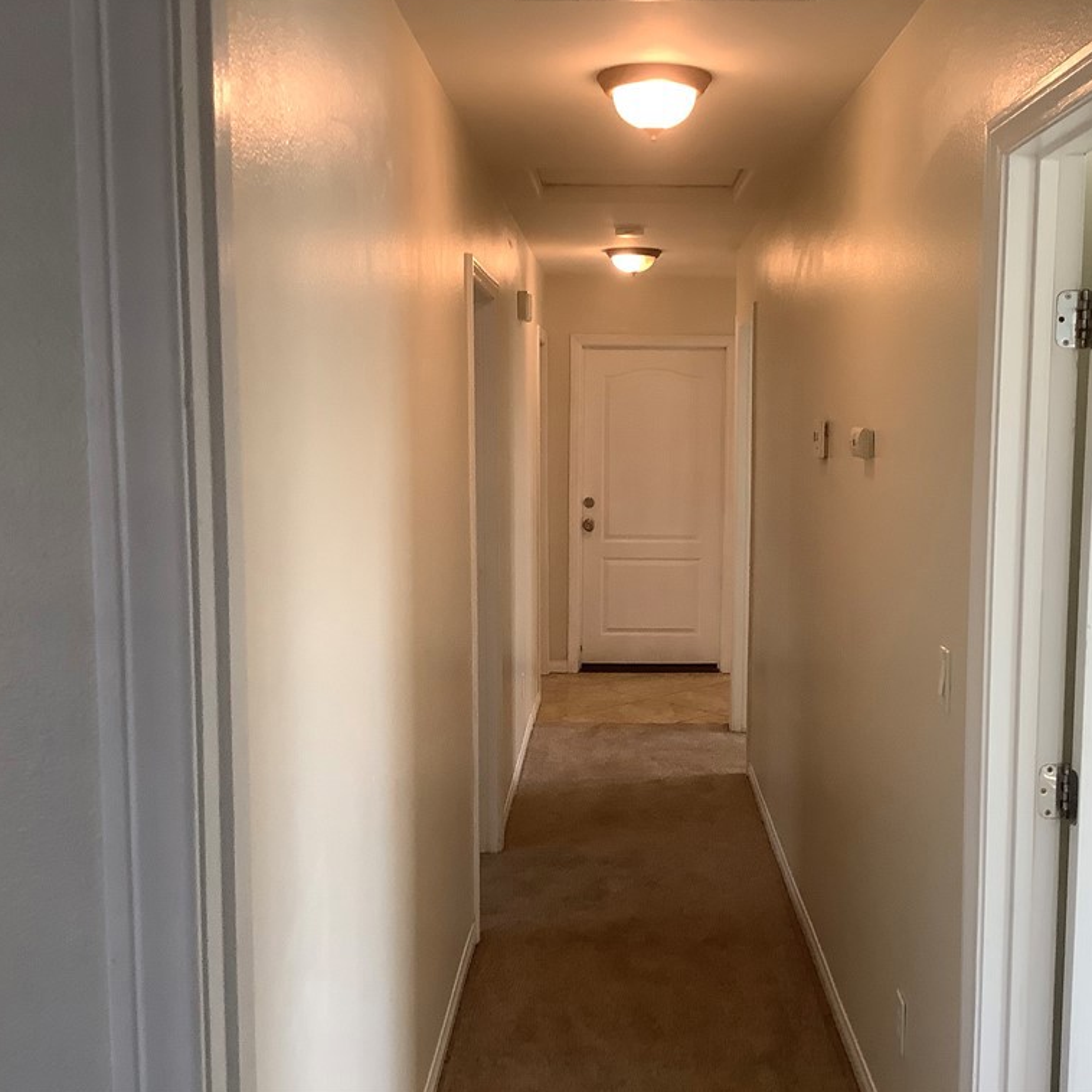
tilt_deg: -7.5
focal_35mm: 37
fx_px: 1321
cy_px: 543
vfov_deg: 44.9
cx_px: 617
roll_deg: +1.4
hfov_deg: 44.8
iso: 125
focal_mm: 3.3
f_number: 2.4
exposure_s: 1/60
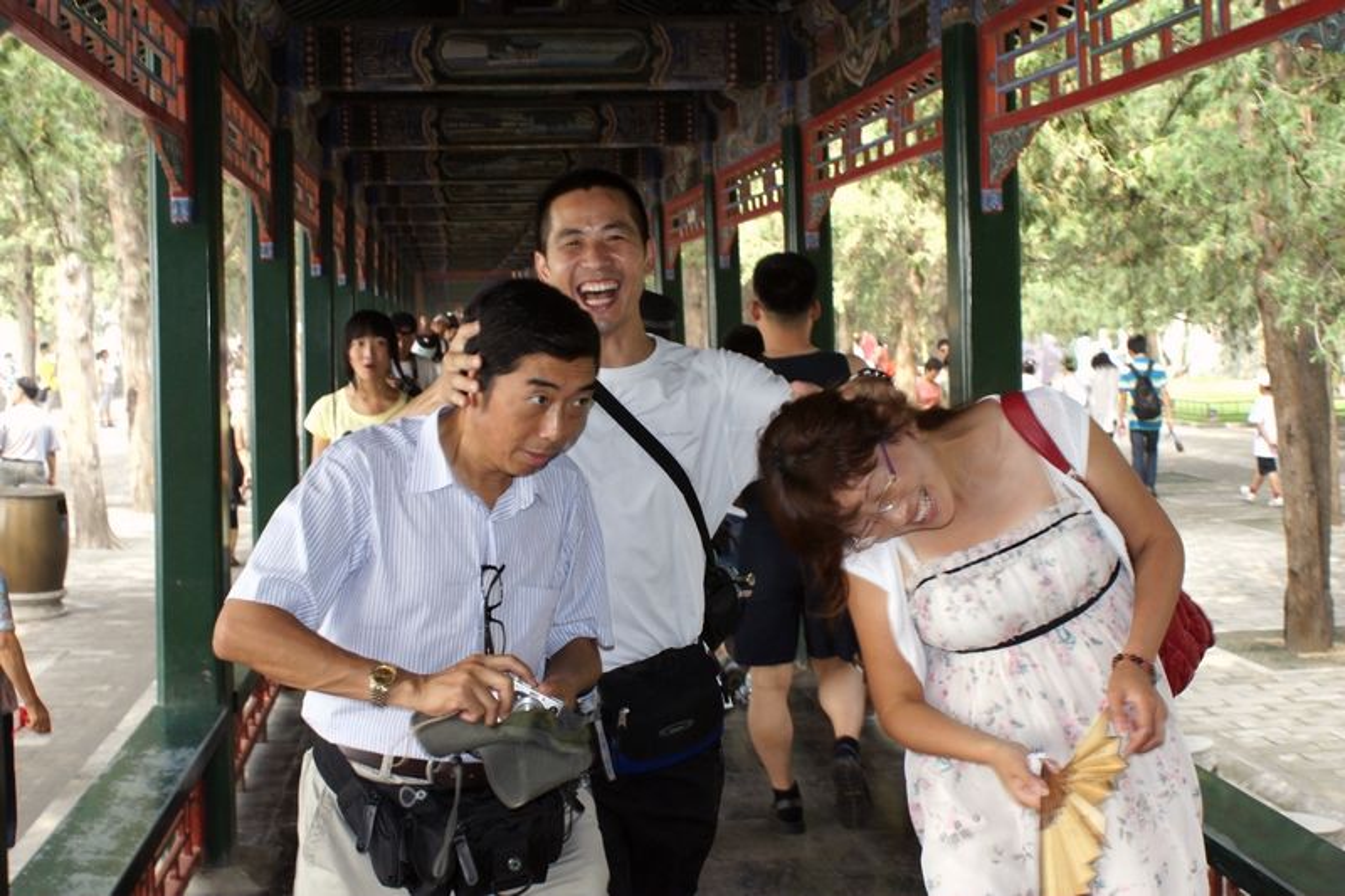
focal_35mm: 45
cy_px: 448
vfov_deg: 29.9
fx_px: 1681
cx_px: 672
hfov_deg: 43.6
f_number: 8
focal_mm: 30
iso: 640
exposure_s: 1/80
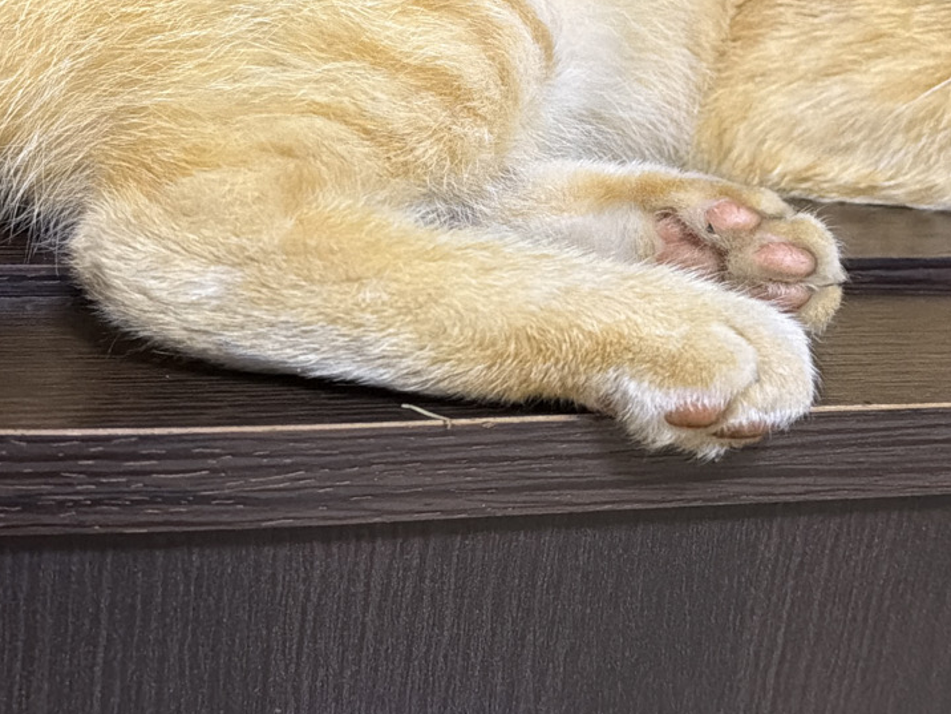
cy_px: 218
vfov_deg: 21.8
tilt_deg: -14.6
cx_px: 424
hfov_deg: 28.9
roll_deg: -2.6
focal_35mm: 67
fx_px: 1841
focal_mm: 6.76
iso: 800
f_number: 1.78
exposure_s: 1/50
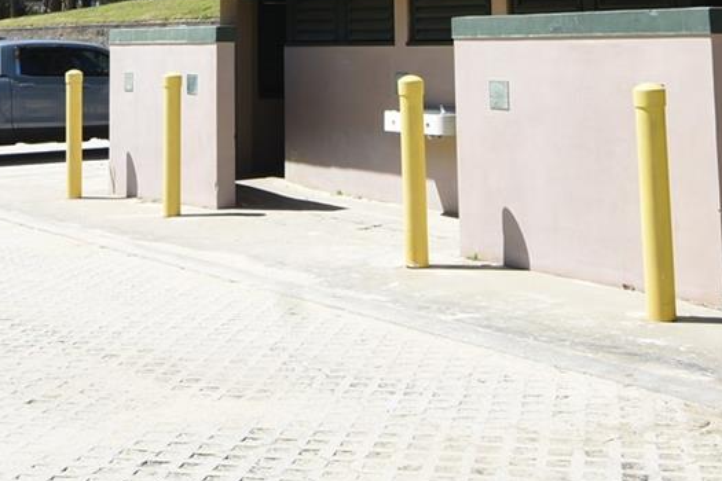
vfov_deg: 18.6
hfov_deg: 29.3
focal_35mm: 69
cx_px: 264
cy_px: -121
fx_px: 1374
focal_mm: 15
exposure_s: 1/200
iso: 100
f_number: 7.1
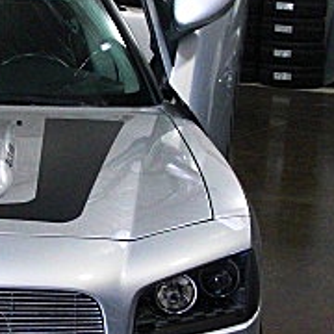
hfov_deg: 14.9
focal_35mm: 113
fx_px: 1234
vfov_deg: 15.4
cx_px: -59
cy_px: 171
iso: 400
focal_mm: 6.3
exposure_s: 1/125
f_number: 2.8
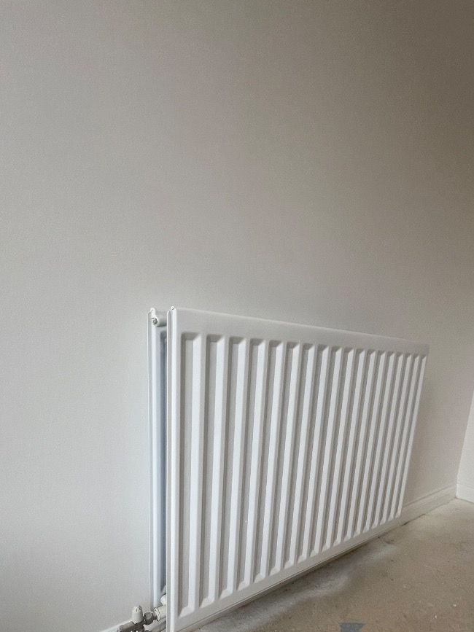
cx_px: 270
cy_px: 432
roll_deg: -2.1
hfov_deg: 71.2
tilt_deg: -12.5
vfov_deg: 84.1
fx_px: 329
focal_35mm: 18
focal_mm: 1.57
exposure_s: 1/99
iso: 64
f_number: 1.8
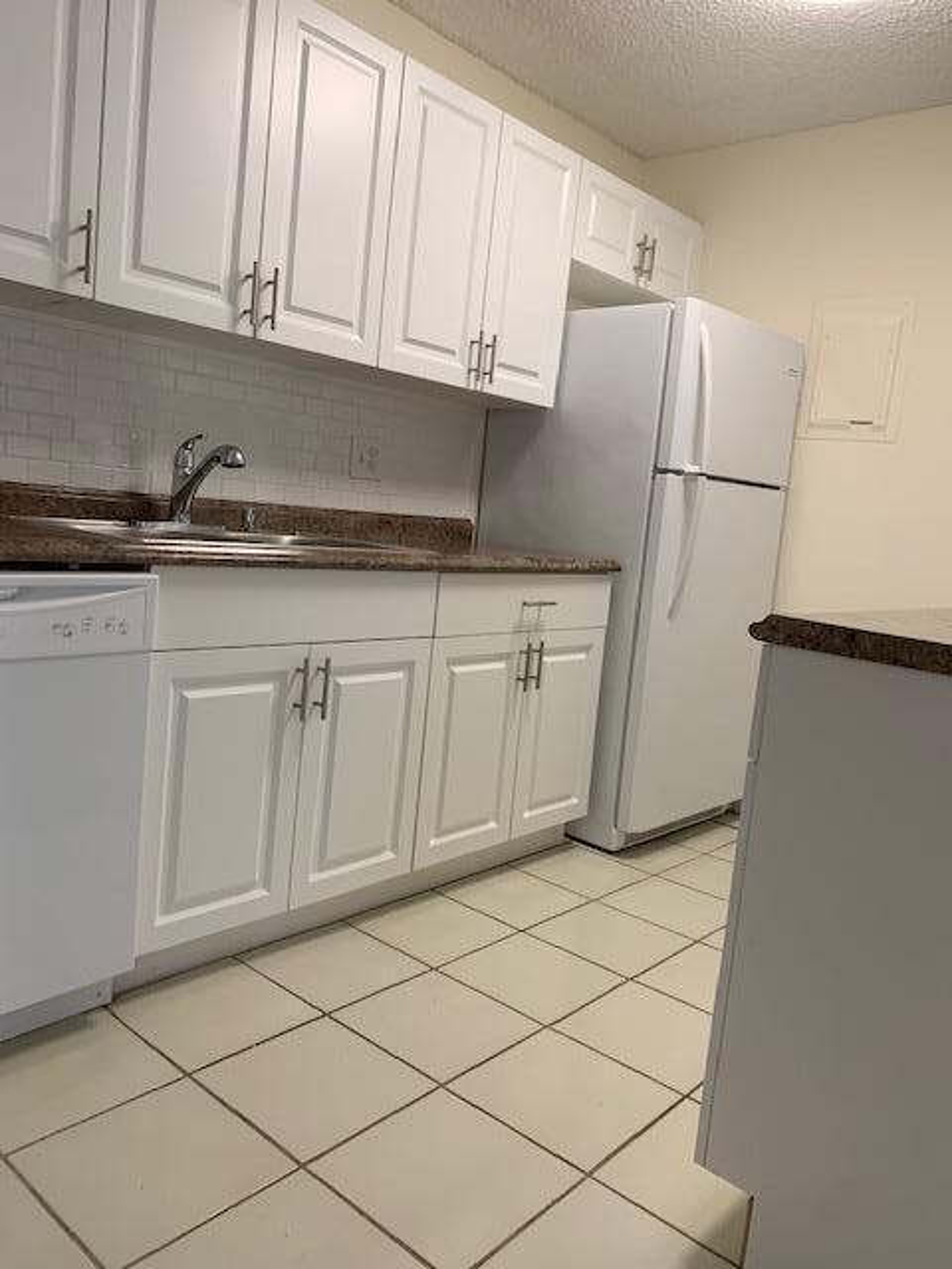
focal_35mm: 26
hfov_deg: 53.1
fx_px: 953
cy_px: 634
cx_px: 476
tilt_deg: -7.3
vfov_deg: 67.3
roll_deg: -5.7
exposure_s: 1/60
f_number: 1.8
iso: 64
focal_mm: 4.25
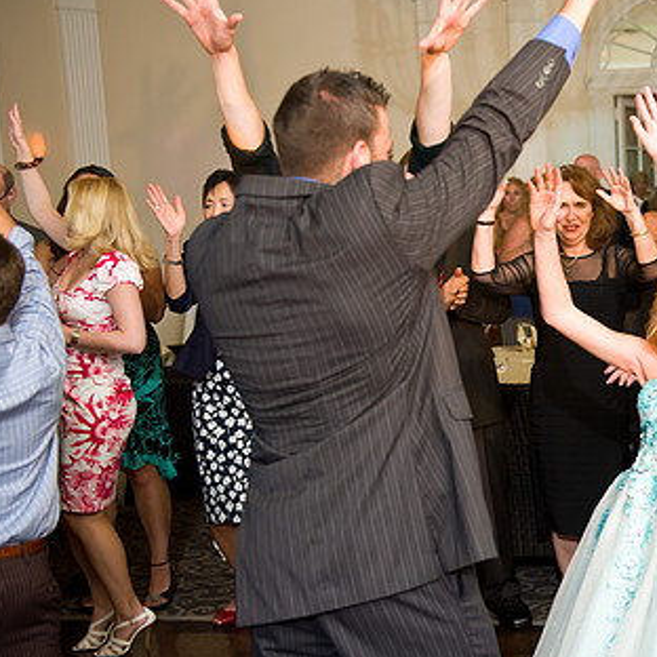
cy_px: 331
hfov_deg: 27.5
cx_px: 602
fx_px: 1288
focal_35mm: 60
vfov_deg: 28.6
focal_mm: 38
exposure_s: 1/125
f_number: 3.2
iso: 1600
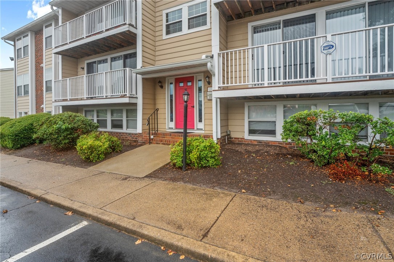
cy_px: 131
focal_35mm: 16
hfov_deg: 96.4
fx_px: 176
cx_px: 197
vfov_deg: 73.3
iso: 1000
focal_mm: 16.1
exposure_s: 1/250
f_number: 7.1
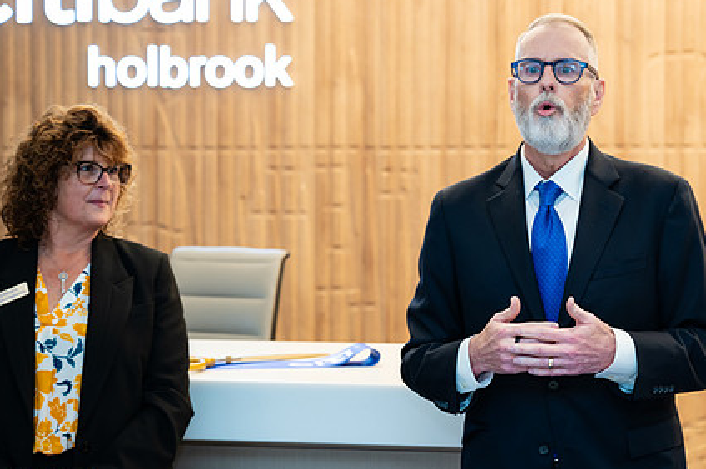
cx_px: 453
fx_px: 1940
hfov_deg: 20.6
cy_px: 239
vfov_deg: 13.8
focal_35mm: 99
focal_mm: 70
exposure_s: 1/200
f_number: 3.5
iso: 640
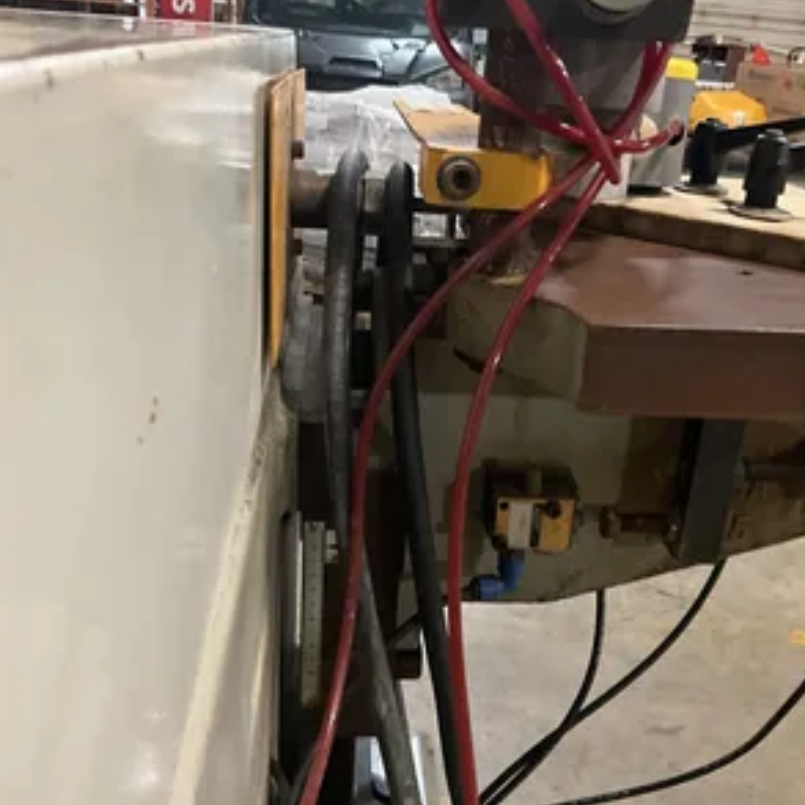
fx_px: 921
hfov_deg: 47.2
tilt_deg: -21.9
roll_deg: -5.1
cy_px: 396
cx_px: 437
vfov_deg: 47.2
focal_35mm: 35
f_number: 1.8
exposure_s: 1/30
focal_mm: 3
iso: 500
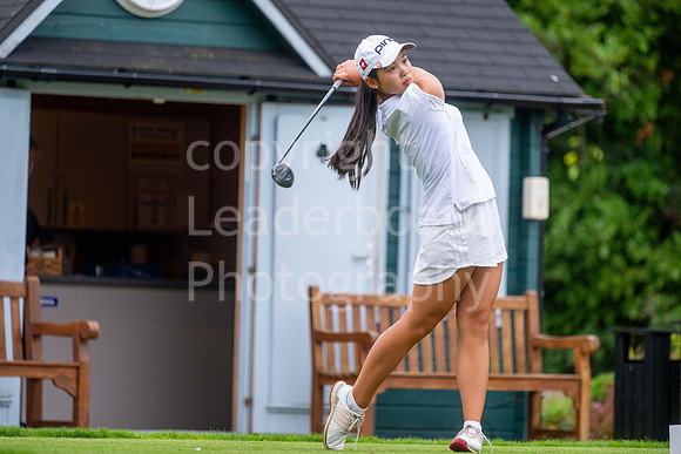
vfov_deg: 4.6
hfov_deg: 6.9
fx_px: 5676
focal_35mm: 300
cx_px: 340
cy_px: 227
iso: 500
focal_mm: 300
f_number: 4
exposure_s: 1/800
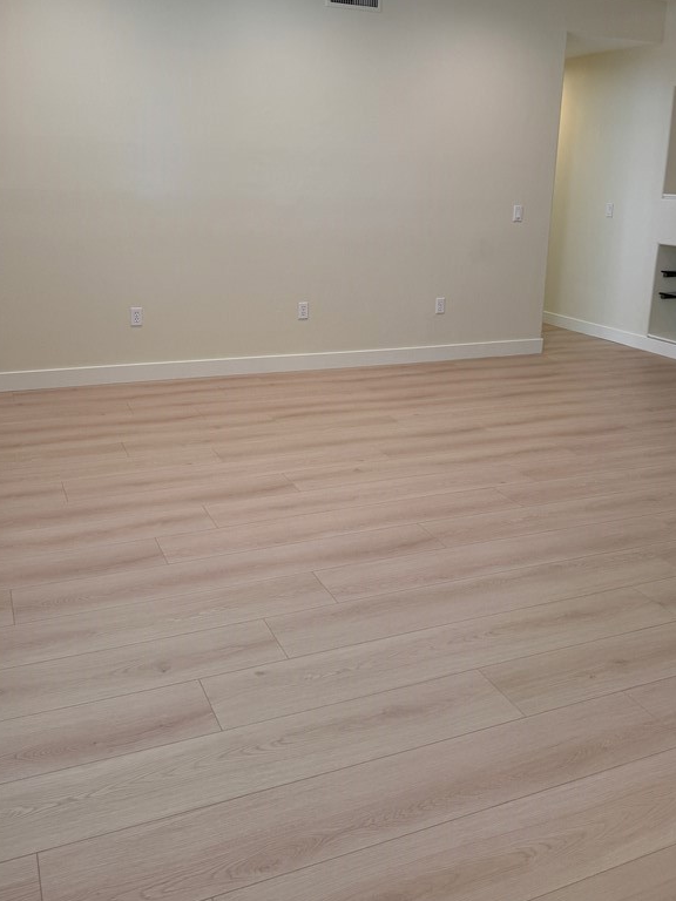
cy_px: 331
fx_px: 833
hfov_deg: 44.2
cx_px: 342
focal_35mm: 32
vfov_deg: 56.1
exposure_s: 1/142
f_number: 1.78
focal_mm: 6.76
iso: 100
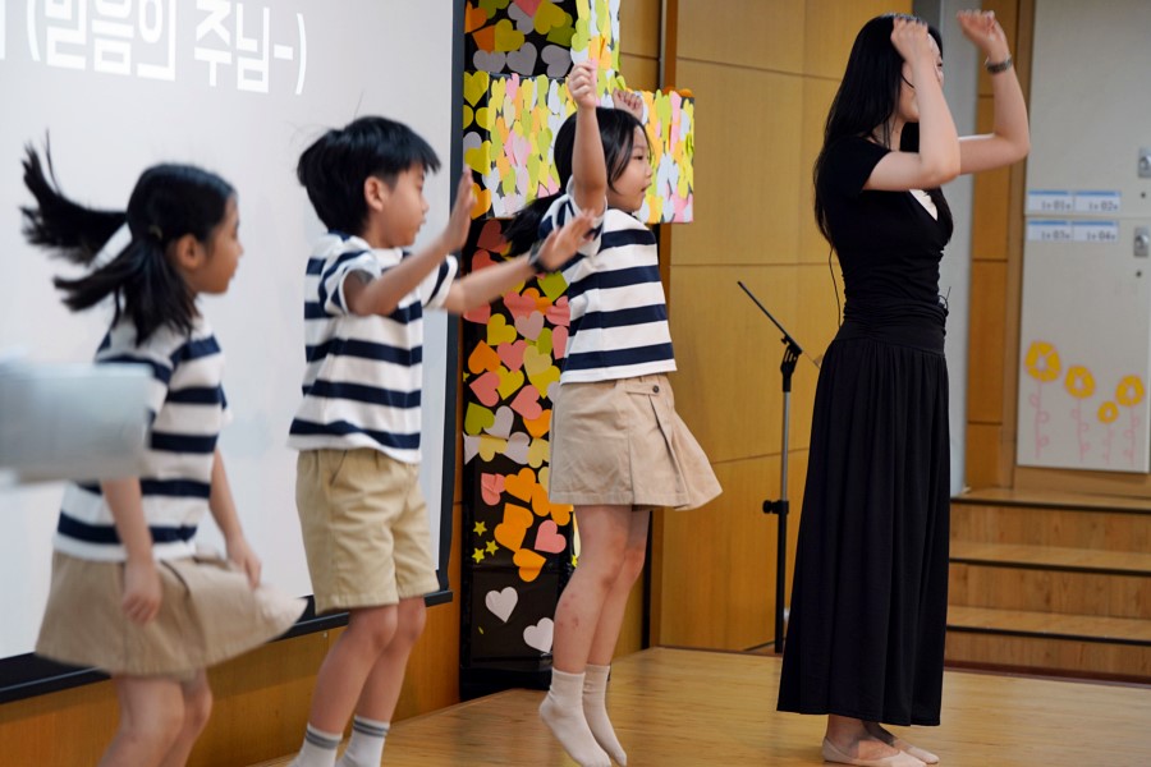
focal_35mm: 112
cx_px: 576
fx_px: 3581
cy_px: 384
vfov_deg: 12.2
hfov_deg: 18.3
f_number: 4
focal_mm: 112
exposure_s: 1/160
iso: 1000
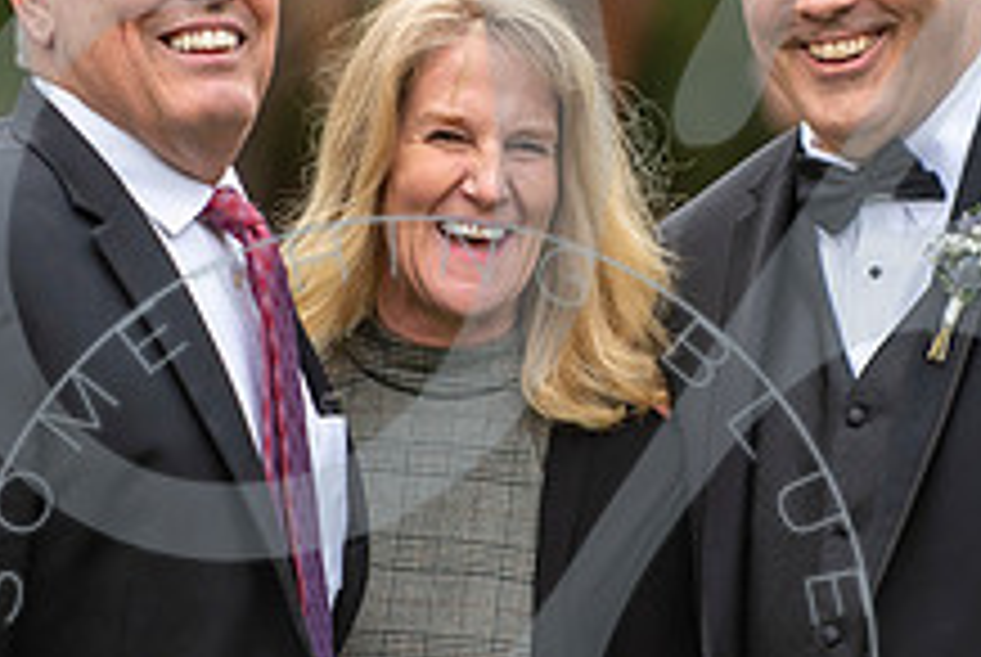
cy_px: 299
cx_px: 639
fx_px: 14489
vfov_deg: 2.6
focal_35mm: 531
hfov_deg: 3.9
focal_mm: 200
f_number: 2.8
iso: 320
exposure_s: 1/800
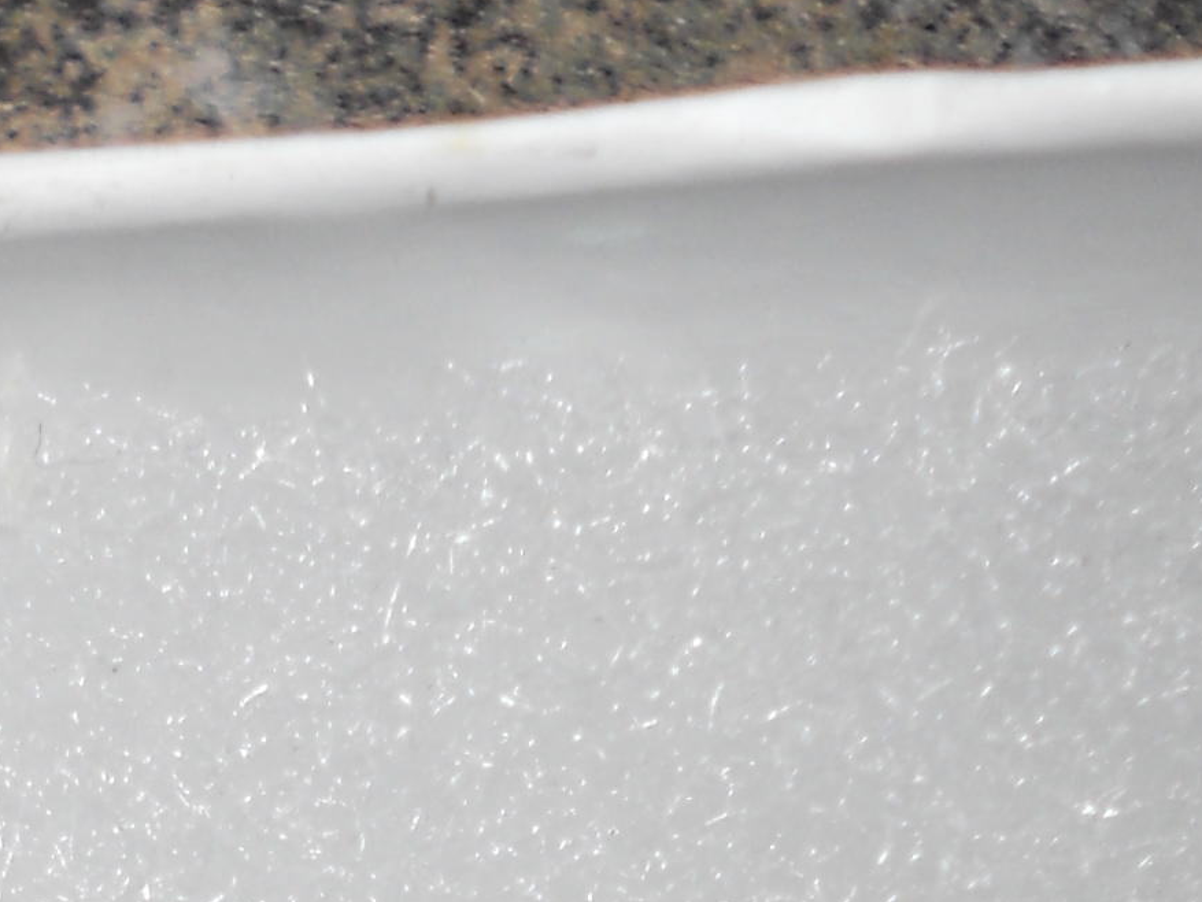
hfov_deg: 13.4
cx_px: 167
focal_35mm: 146
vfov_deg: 9.6
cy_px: 1723
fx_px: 5070
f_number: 8.8
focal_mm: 5.8
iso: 80
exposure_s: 1/25
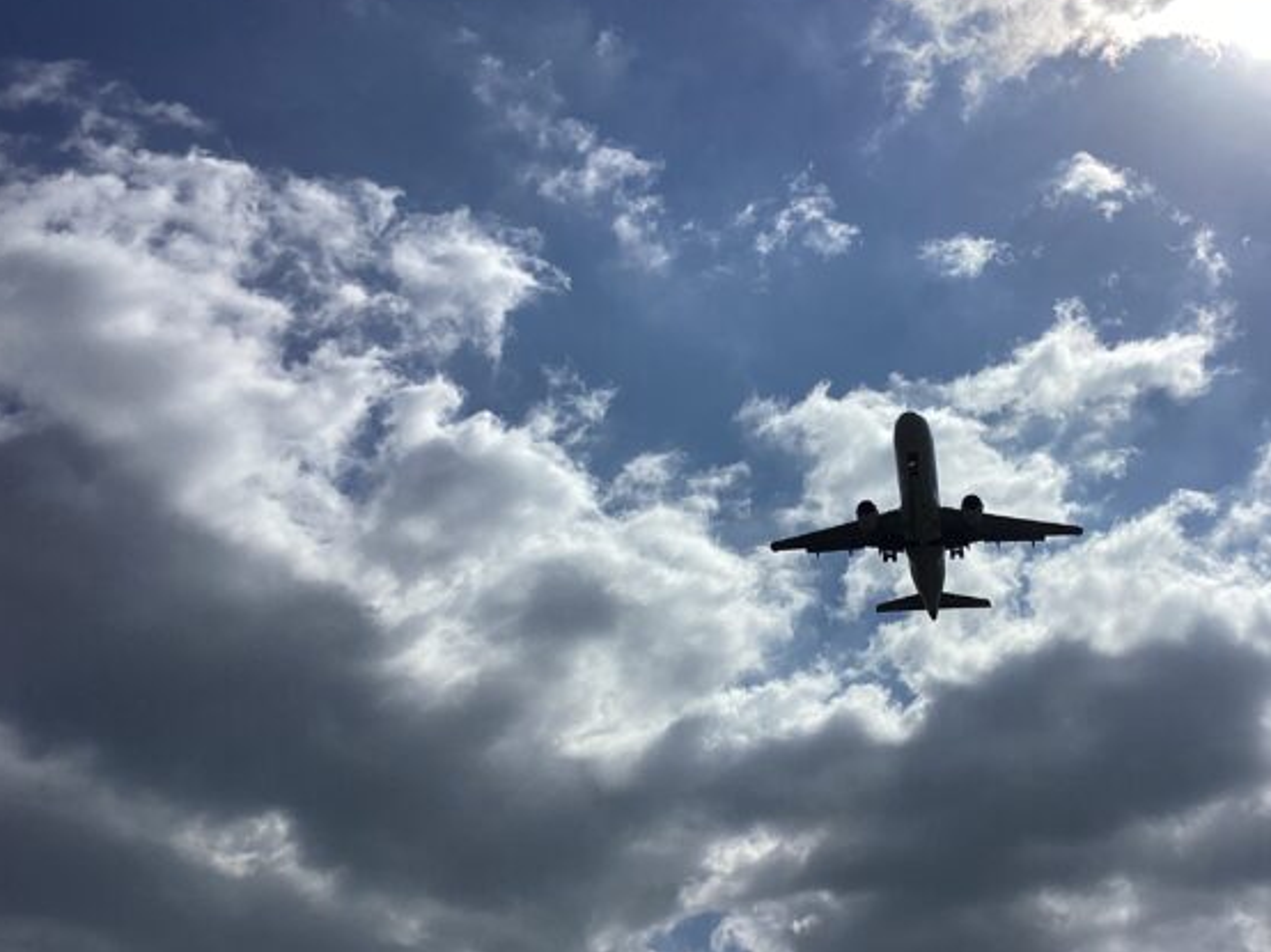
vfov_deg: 33.6
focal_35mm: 43
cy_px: 516
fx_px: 1578
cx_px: 794
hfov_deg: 43.5
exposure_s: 1/10204
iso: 25
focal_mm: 3.3
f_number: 2.4
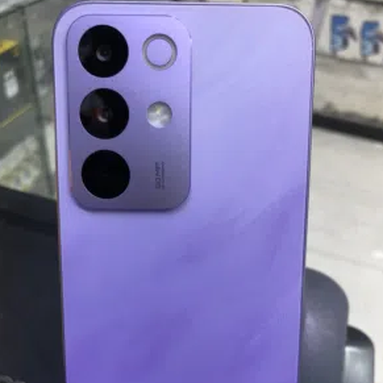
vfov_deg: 47.7
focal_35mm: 34
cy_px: 255
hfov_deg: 48.4
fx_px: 426
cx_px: 190
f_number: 1.8
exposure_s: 1/33
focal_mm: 4
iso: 25
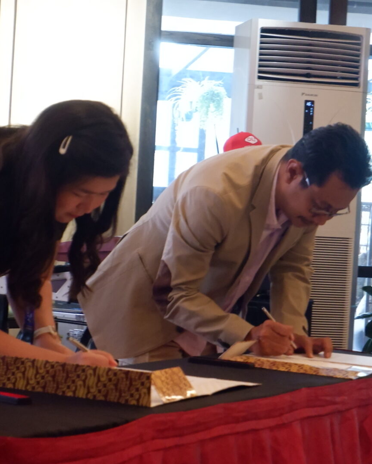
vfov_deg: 20.0
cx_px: 121
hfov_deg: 16.0
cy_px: 232
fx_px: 1321
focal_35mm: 96
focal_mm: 45
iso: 6400
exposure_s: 1/50
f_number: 5.6
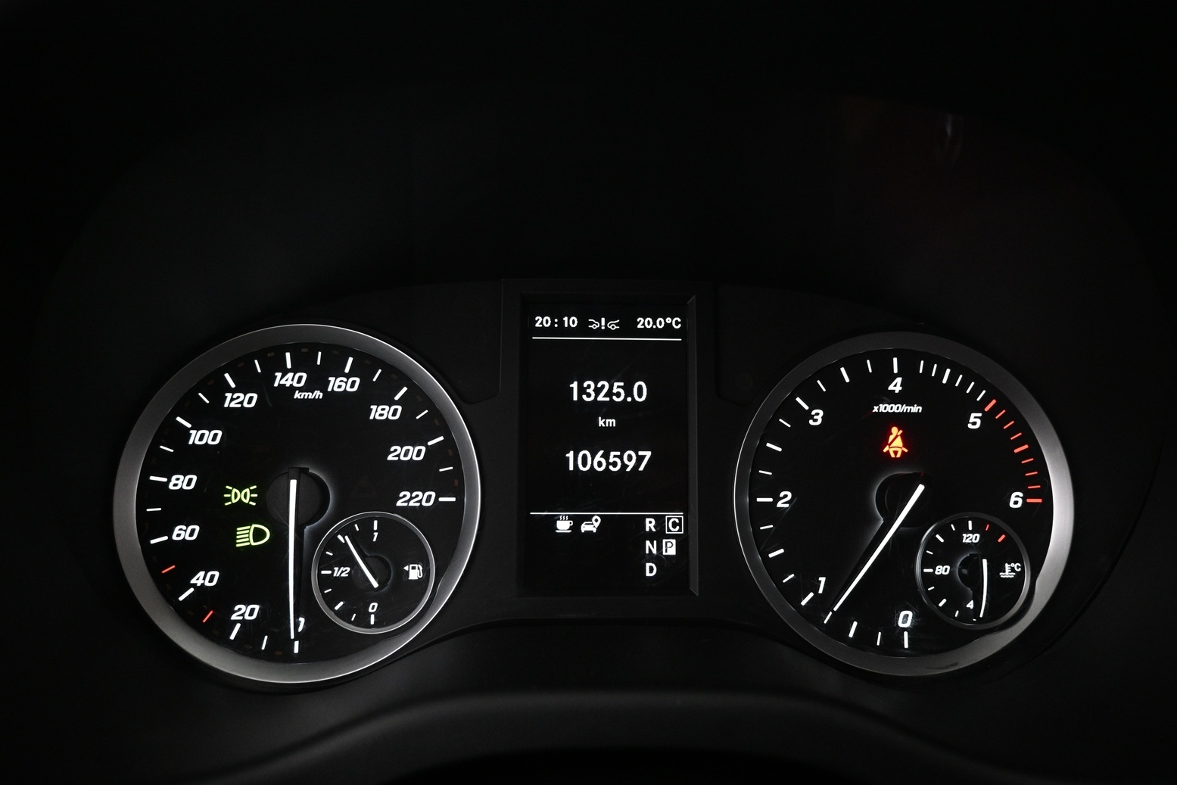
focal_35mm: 25
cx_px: 606
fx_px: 817
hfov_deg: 71.5
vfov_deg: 51.3
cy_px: 405
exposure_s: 1/30
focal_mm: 16
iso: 1600
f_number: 3.5
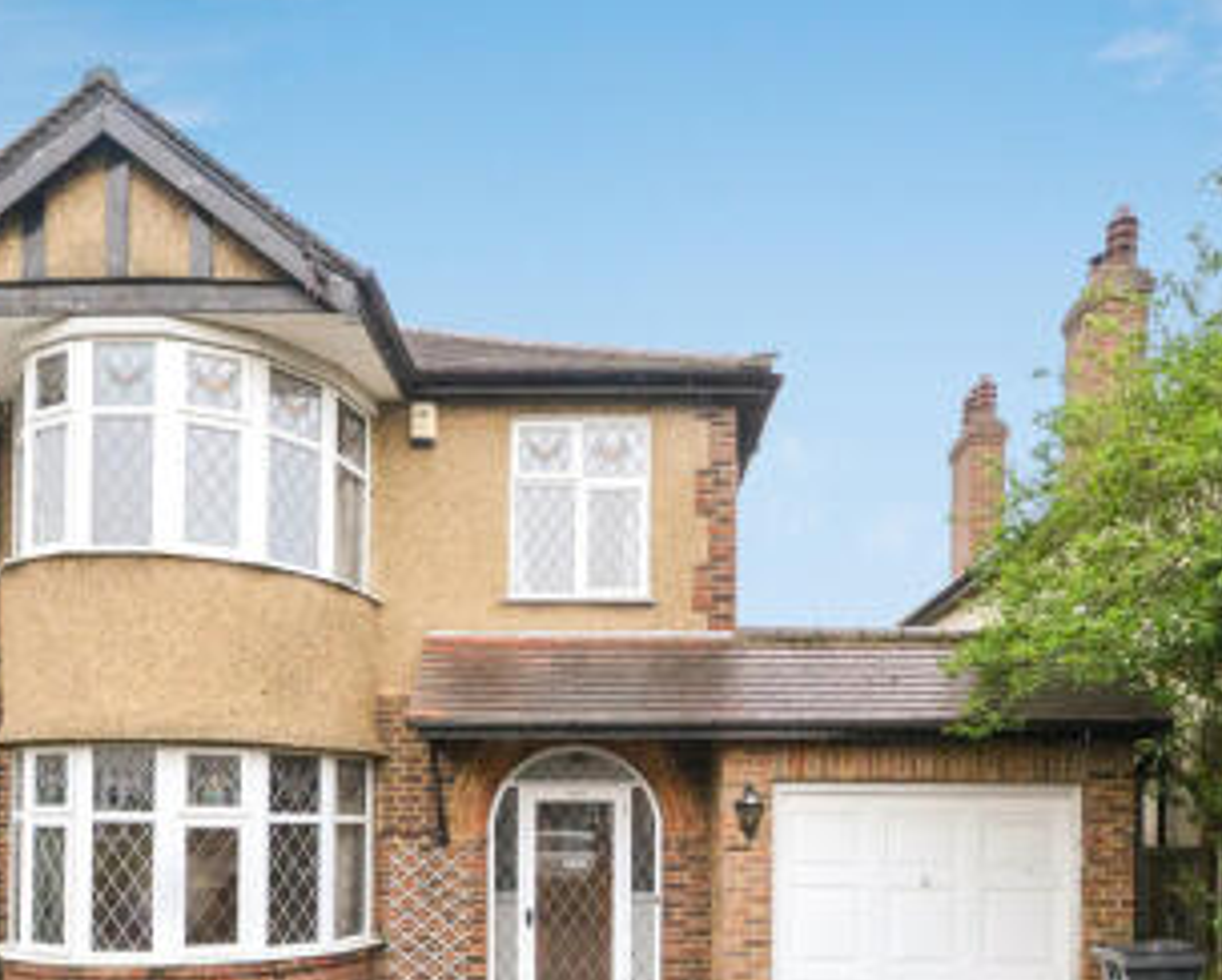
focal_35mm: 22
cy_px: 592
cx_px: 575
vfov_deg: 62.6
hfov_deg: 74.9
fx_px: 797
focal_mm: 10
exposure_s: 1/400
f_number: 10
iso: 3200
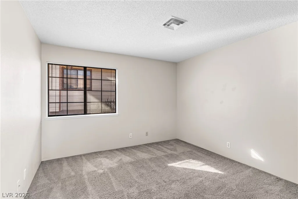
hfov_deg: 90.0
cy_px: 100
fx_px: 149
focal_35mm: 18
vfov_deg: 67.4
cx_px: 149
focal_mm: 18
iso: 500
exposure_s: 1/15
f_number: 8
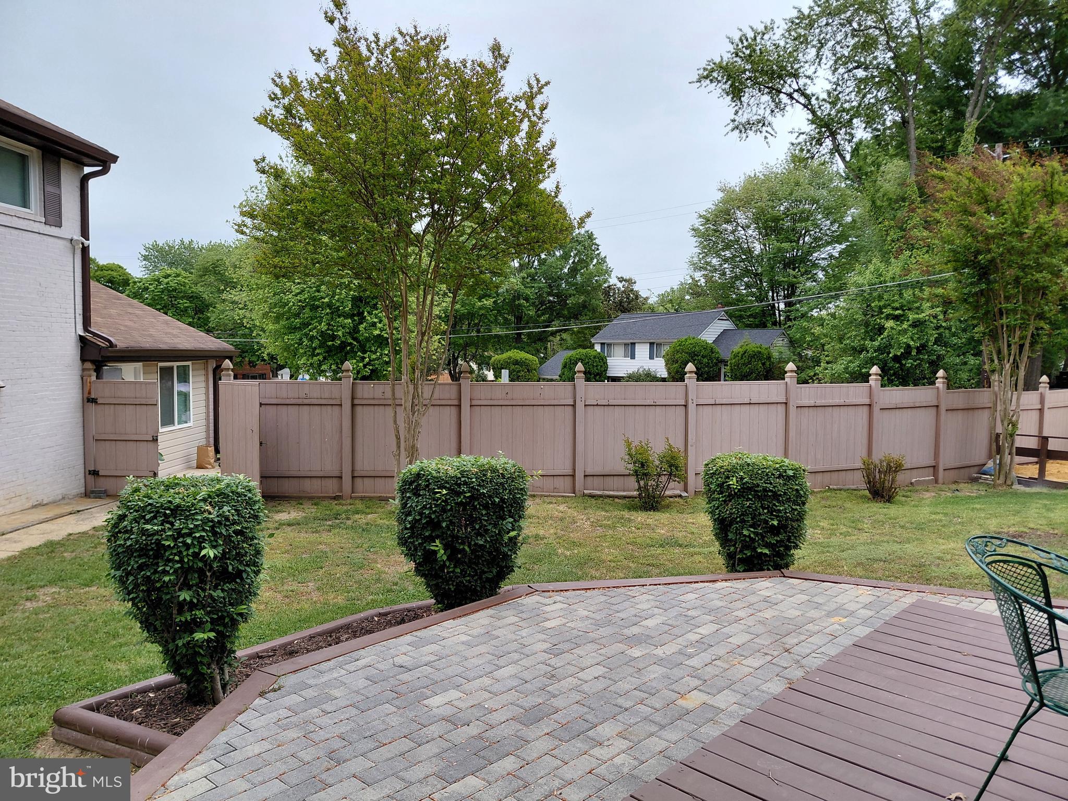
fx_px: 771
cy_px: 400
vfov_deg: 54.9
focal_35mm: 25
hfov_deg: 69.4
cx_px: 534
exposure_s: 1/653
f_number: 1.8
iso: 50
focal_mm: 4.69
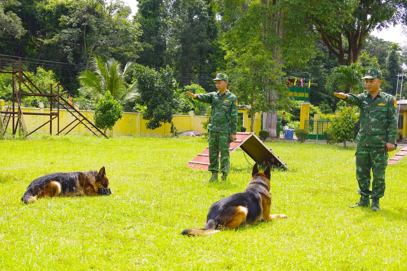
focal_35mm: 42
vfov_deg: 31.9
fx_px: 475
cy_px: 136
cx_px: 204
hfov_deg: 46.4
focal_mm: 28
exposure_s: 1/400
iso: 400
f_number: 7.1
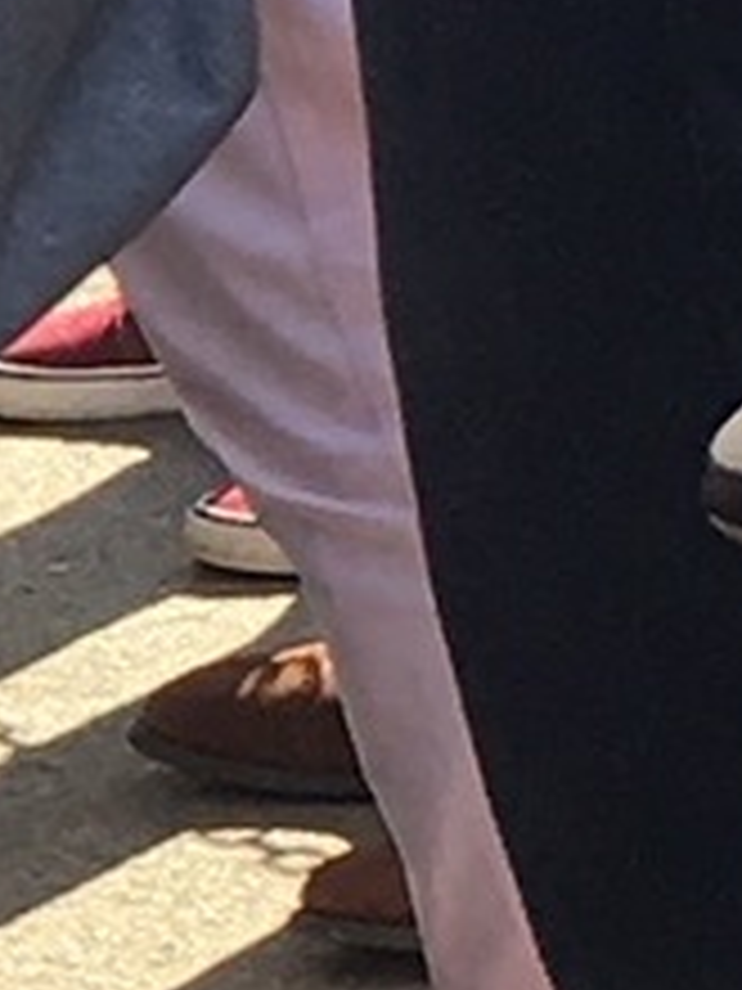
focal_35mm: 79
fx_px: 2258
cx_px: -265
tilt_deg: -17.6
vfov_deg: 22.3
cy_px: -270
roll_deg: +7.5
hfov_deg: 17.3
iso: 25
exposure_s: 1/469
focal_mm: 4.15
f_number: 2.2
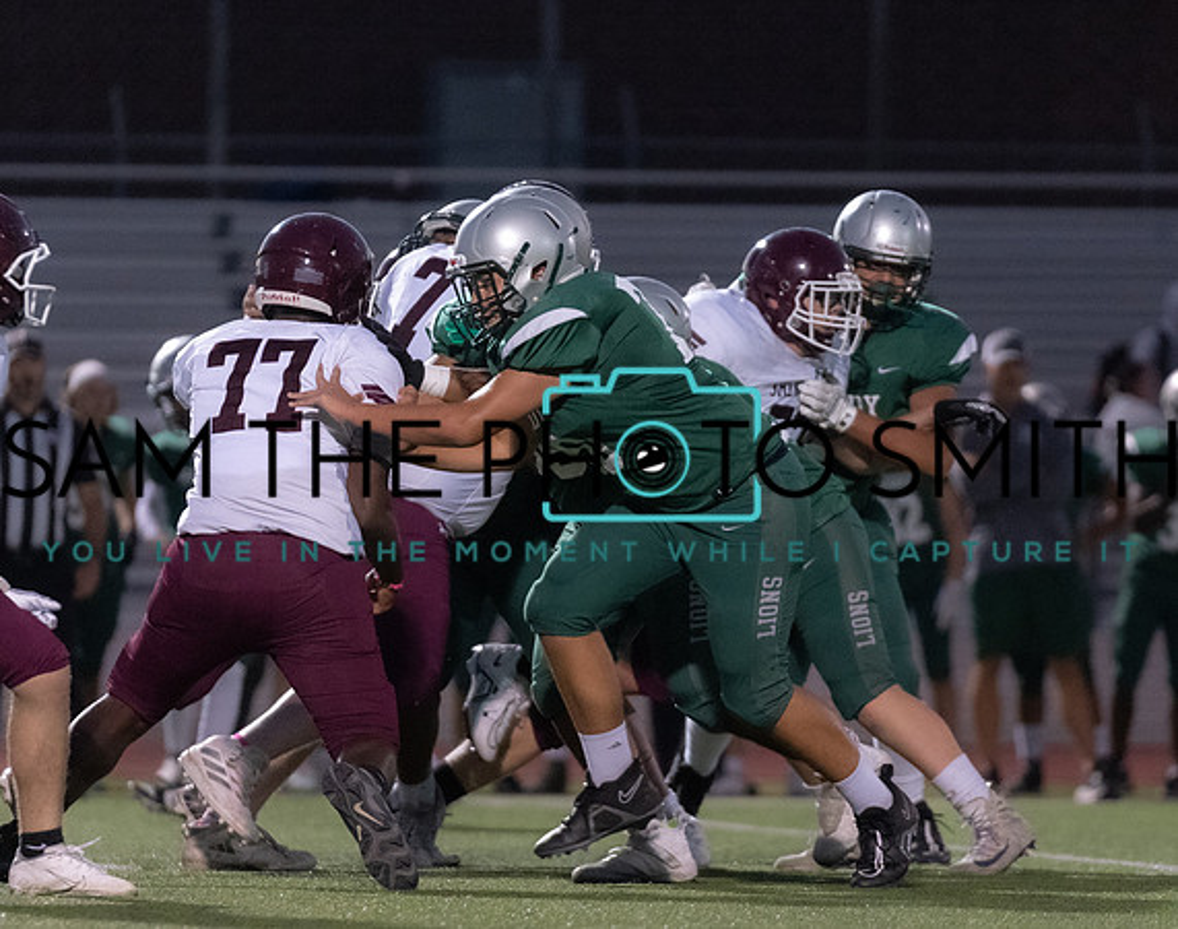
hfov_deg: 4.9
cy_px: 530
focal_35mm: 395
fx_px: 13704
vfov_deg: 3.9
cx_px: 617
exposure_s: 1/1000
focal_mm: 200
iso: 5000
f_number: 2.8
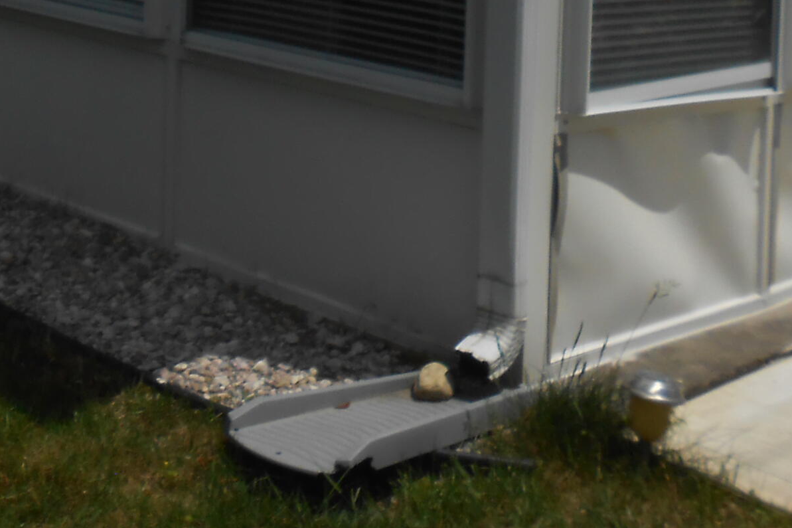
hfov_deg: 27.4
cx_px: -58
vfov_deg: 18.3
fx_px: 1496
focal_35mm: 68
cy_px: -201
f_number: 3.5
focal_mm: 4.6
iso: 80
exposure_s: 1/2000
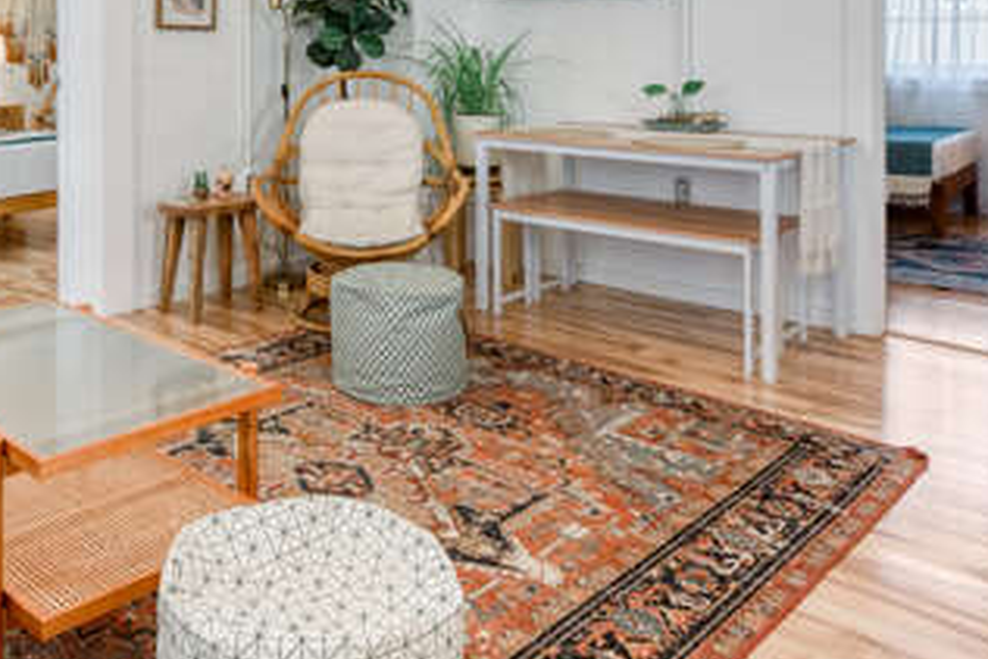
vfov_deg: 36.4
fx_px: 933
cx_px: 305
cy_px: 59
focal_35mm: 34
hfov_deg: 54.3
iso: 250
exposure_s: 1/13
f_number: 8
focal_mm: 14
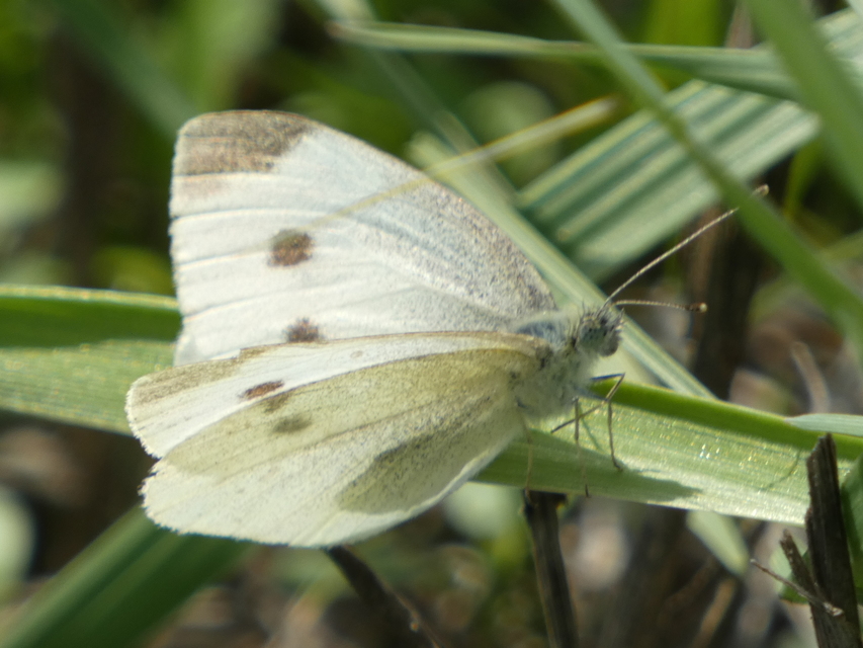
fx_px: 28225
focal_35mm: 1132
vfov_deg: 1.3
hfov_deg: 1.8
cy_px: 324
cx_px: 432
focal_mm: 202.9
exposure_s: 1/200
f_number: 5.7
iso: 80
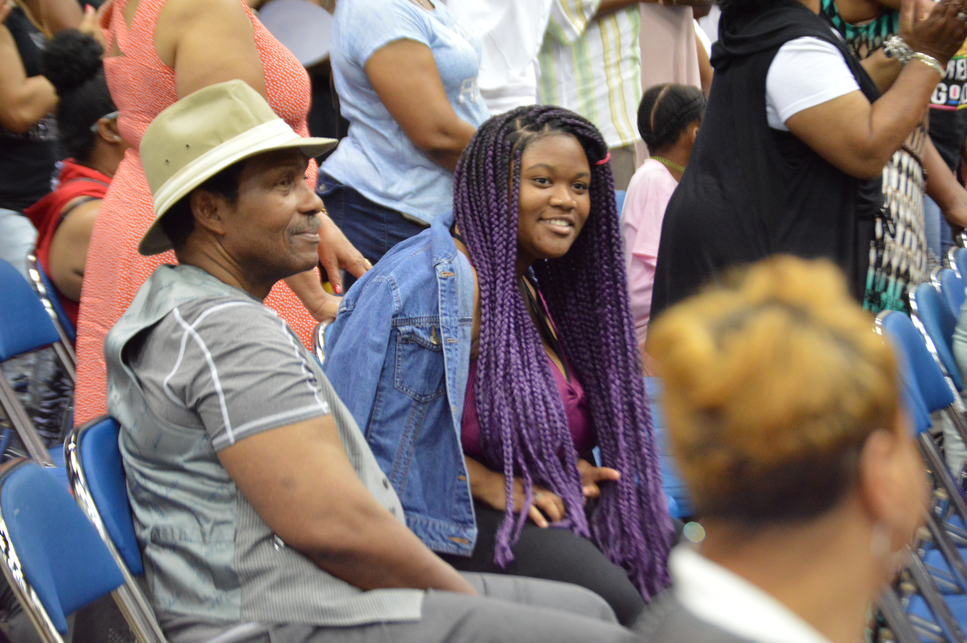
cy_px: 322
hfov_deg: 14.4
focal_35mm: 142
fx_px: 3824
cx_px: 484
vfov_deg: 9.6
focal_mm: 95
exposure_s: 1/125
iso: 2800
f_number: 4.5
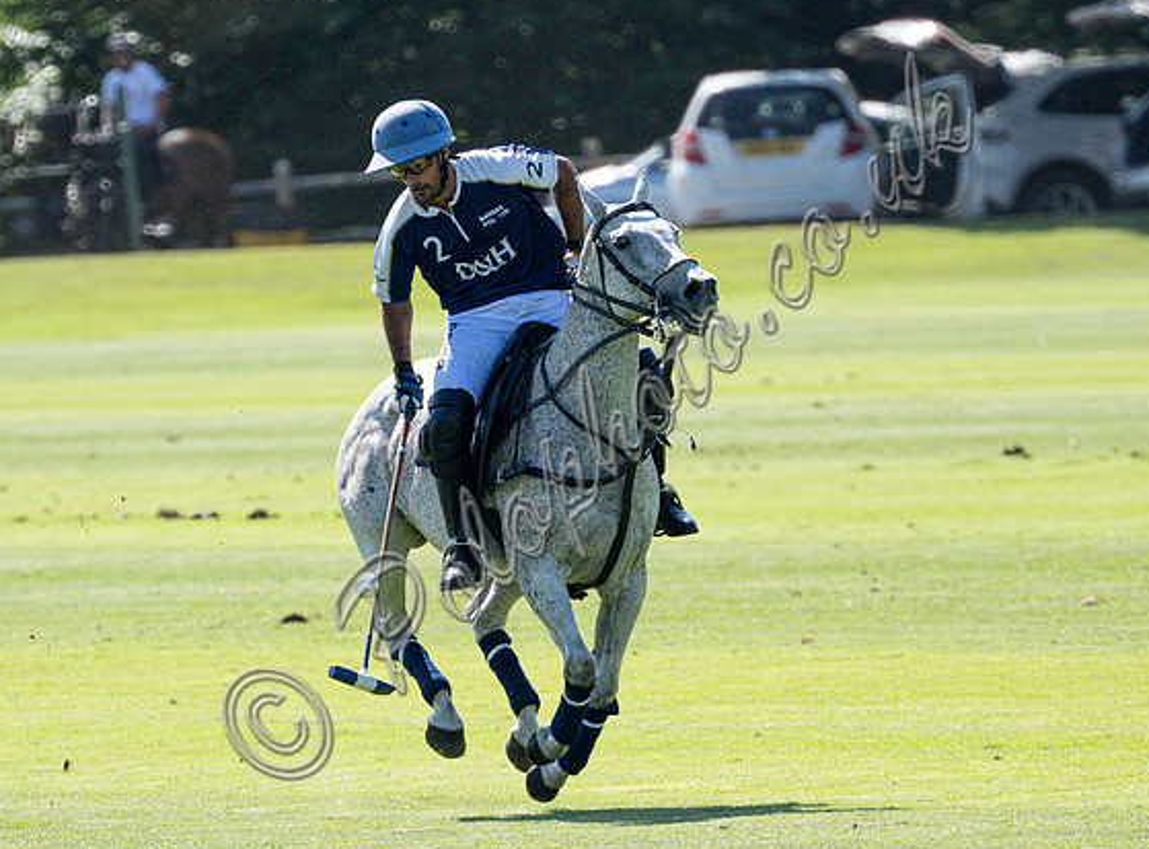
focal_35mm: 1221
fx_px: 40312
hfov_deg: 1.6
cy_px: 818
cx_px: 367
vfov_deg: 1.2
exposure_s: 1/1250
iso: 320
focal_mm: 400
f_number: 5.6
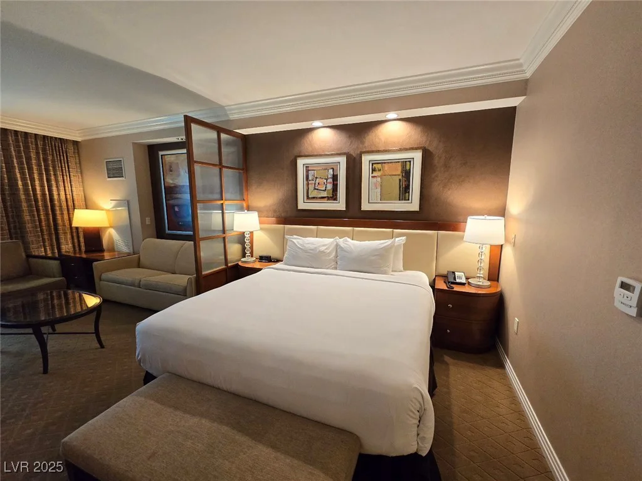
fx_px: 241
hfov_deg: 106.2
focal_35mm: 13
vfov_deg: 89.9
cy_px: 240
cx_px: 321
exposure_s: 1/60.2
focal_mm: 2.2
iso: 400
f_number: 2.2
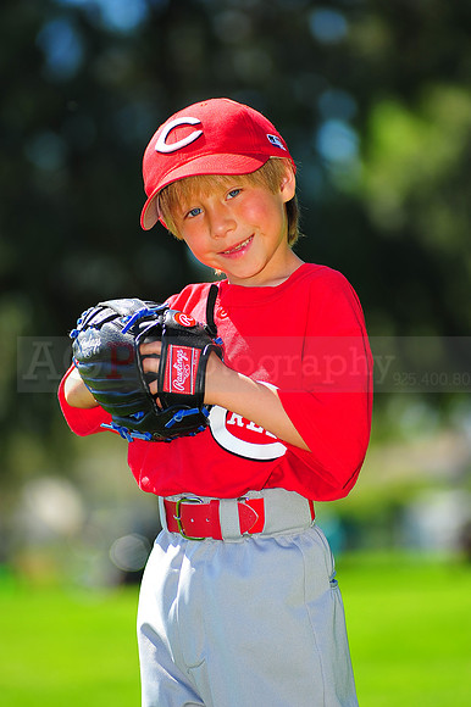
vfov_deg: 11.4
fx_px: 3536
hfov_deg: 7.6
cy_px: 354
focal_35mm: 180
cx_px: 236
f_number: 4.5
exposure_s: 1/800
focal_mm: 180
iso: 200
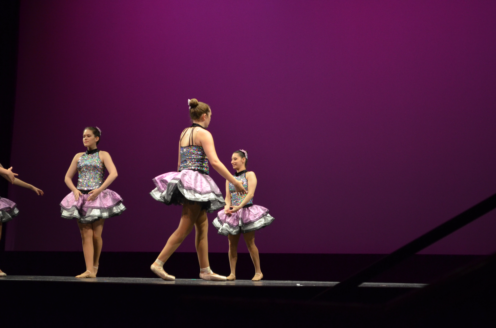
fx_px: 1134
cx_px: 248
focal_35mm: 82
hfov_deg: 24.7
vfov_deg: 16.5
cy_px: 164
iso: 1600
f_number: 5.6
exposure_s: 1/200
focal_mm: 55
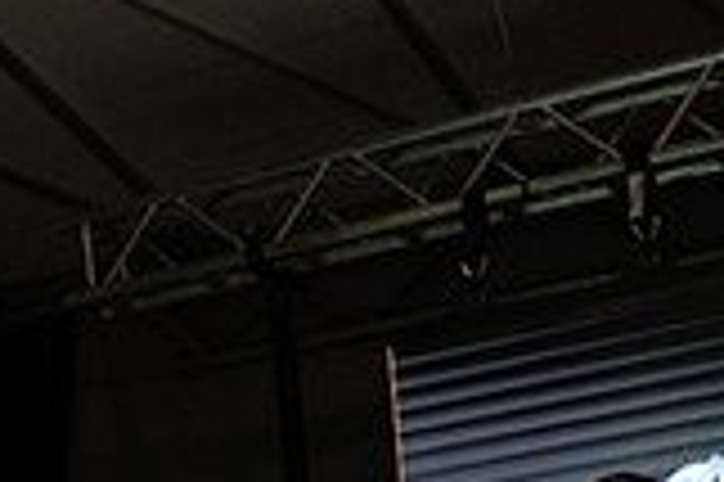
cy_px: 516
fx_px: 2732
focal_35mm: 136
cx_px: 89
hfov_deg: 14.9
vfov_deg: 10.0
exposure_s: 1/250
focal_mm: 34
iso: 2000
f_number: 4
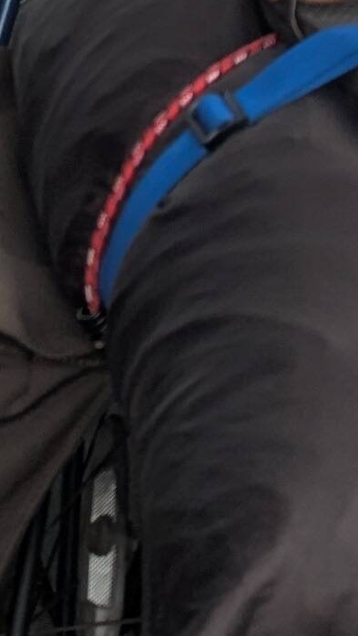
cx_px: -594
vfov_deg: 13.2
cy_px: -360
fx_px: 2567
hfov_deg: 7.3
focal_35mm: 152
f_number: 1.85
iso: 37
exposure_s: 1/517
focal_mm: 6.81
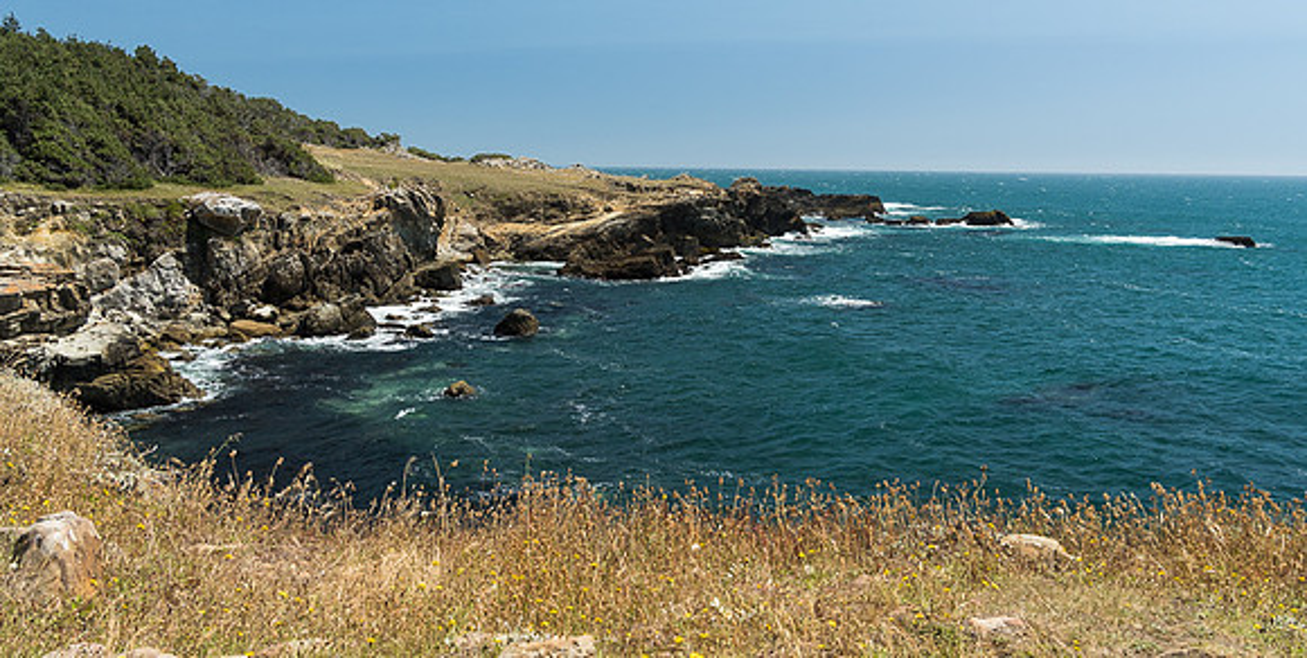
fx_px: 1044
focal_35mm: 31
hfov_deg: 64.1
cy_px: 210
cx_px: 671
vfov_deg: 34.6
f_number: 8
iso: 400
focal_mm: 28
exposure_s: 1/400
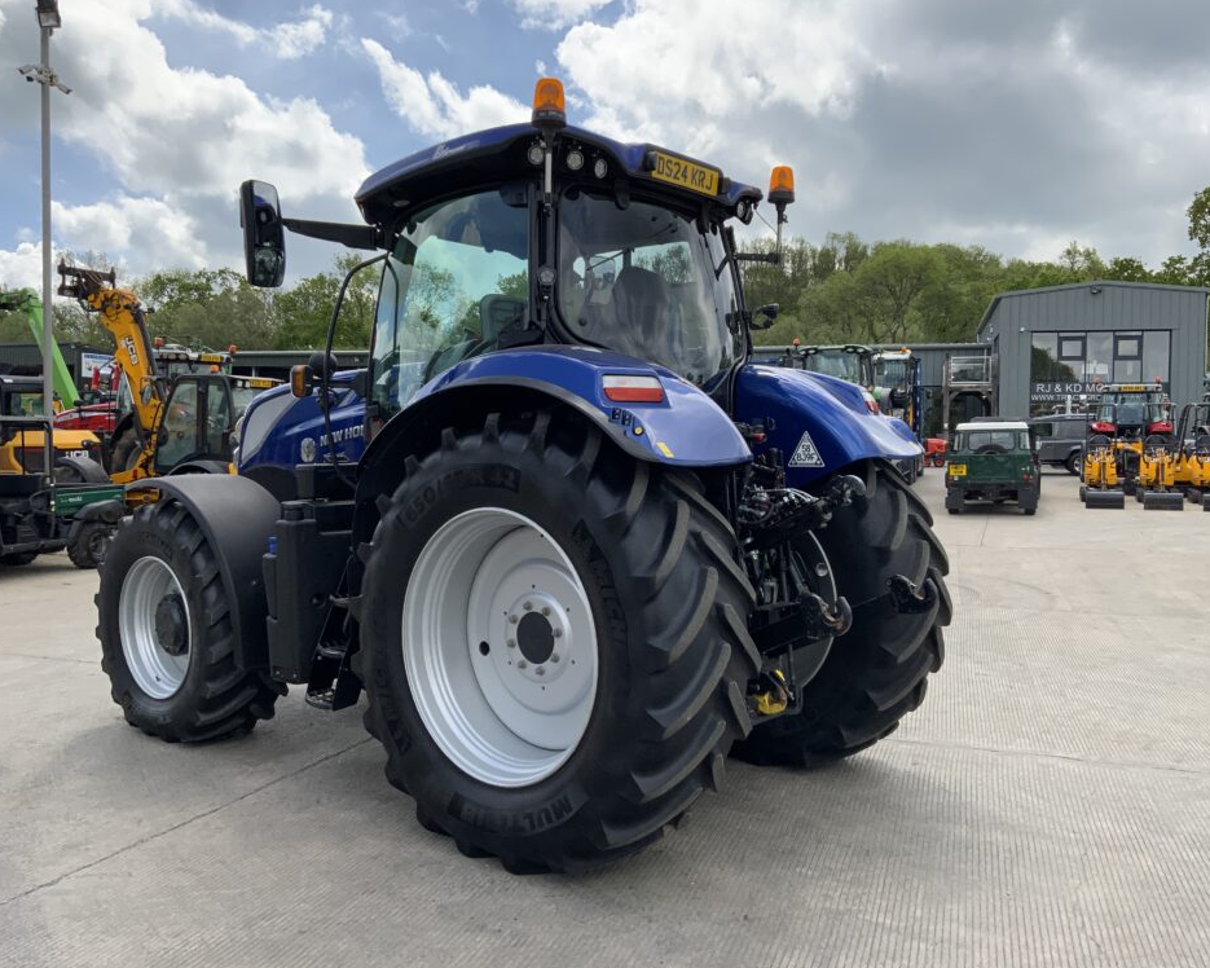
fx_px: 1110
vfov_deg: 47.1
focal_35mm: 31
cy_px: 480
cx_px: 625
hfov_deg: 57.2
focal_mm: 3
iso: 16
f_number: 1.8
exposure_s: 1/1577
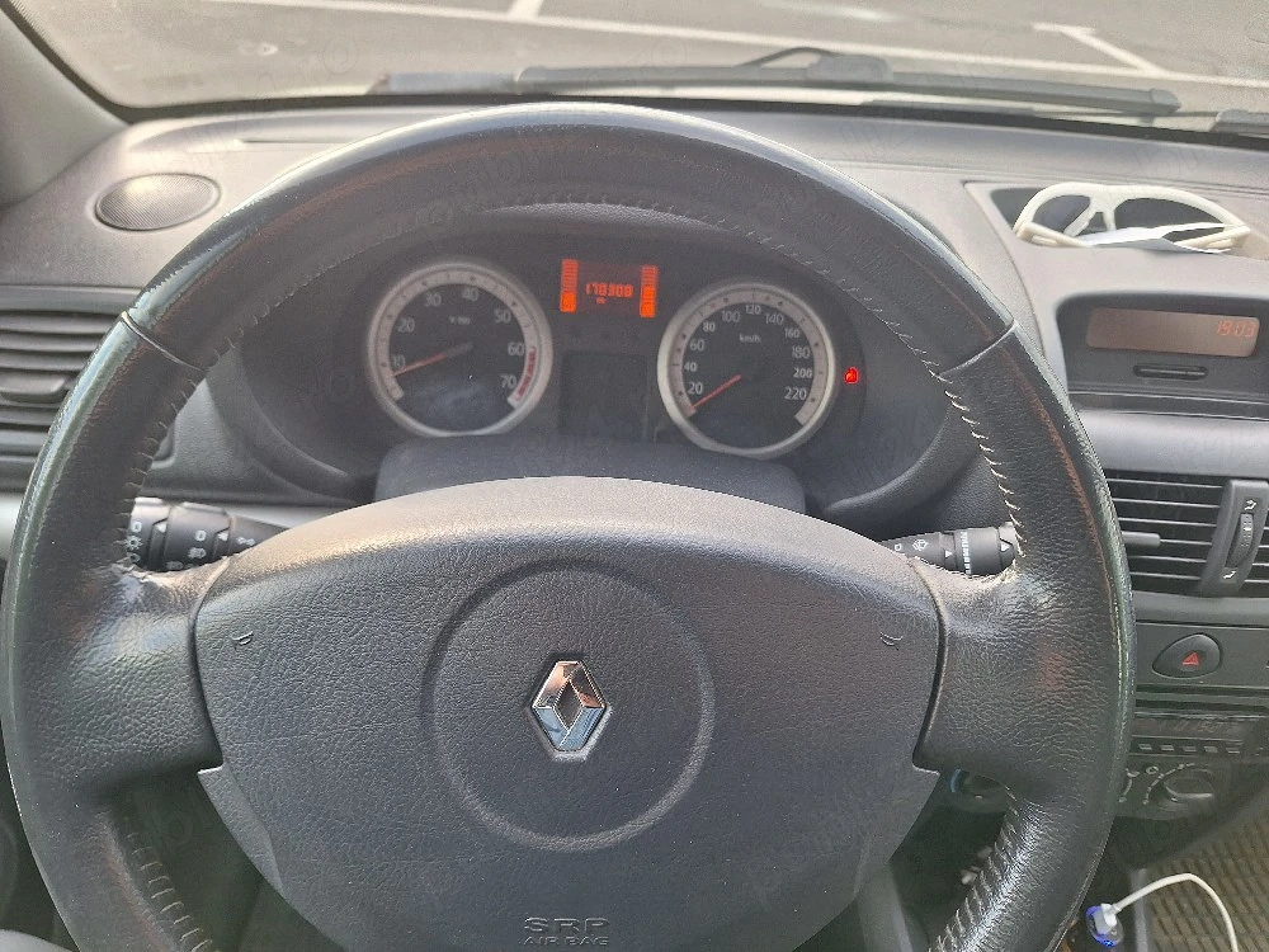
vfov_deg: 58.9
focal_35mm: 23
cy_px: 476
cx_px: 634
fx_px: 843
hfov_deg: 73.9
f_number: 1.8
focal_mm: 5.54
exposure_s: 1/100
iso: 64
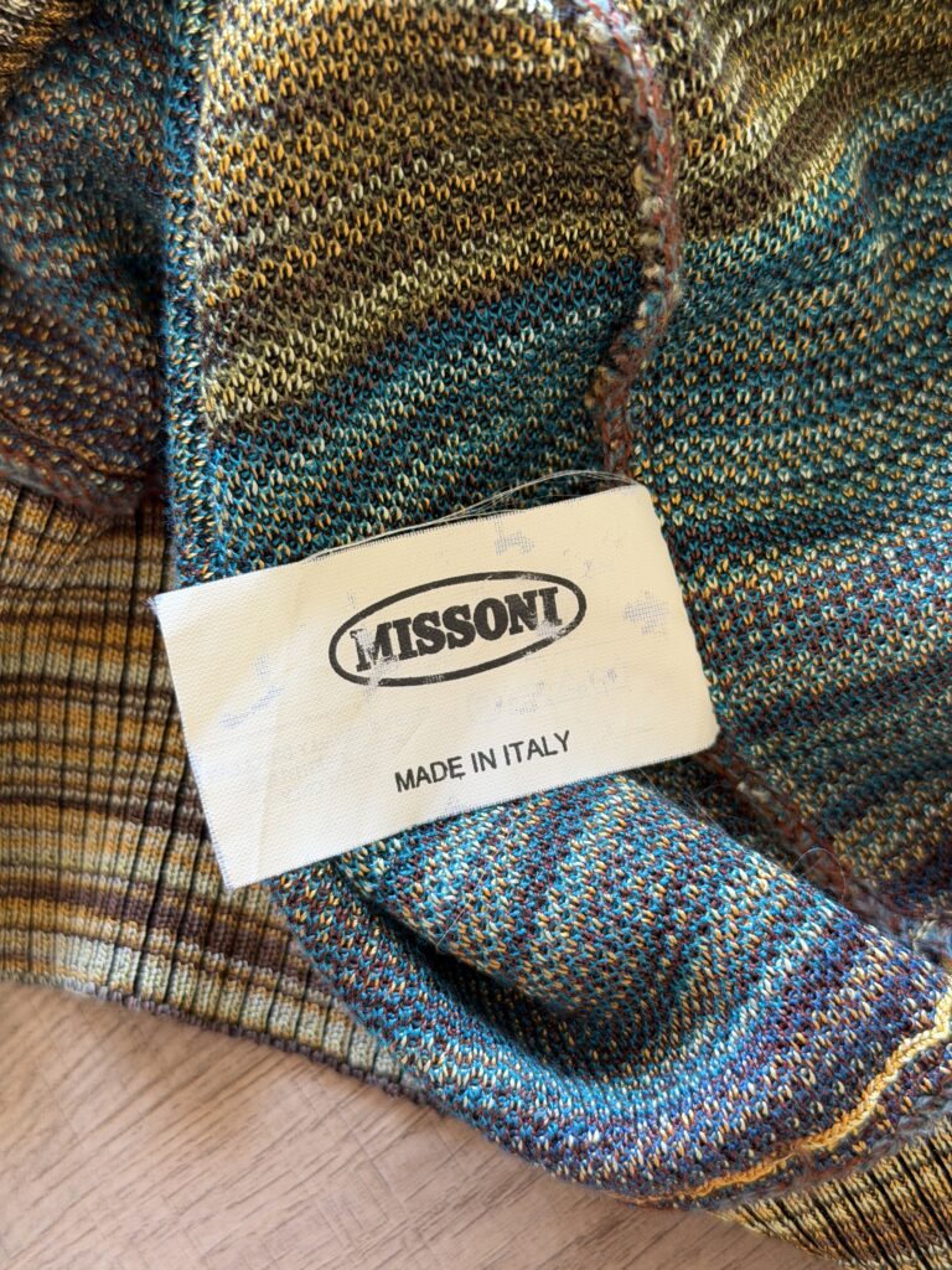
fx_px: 1760
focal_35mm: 48
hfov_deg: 30.3
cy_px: 635
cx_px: 476
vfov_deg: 39.7
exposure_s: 1/60
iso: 100
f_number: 1.78
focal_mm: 6.76
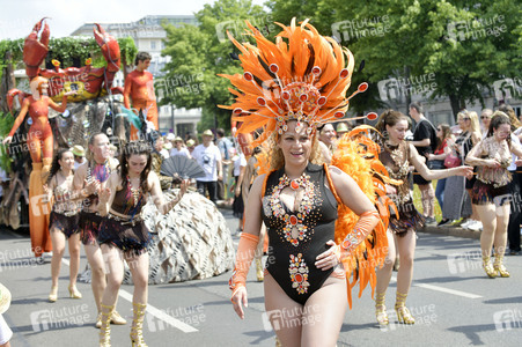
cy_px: 174
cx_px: 261
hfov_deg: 28.9
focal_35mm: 70
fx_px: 1014
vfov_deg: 19.4
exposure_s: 1/250
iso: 160
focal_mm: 70
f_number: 6.3
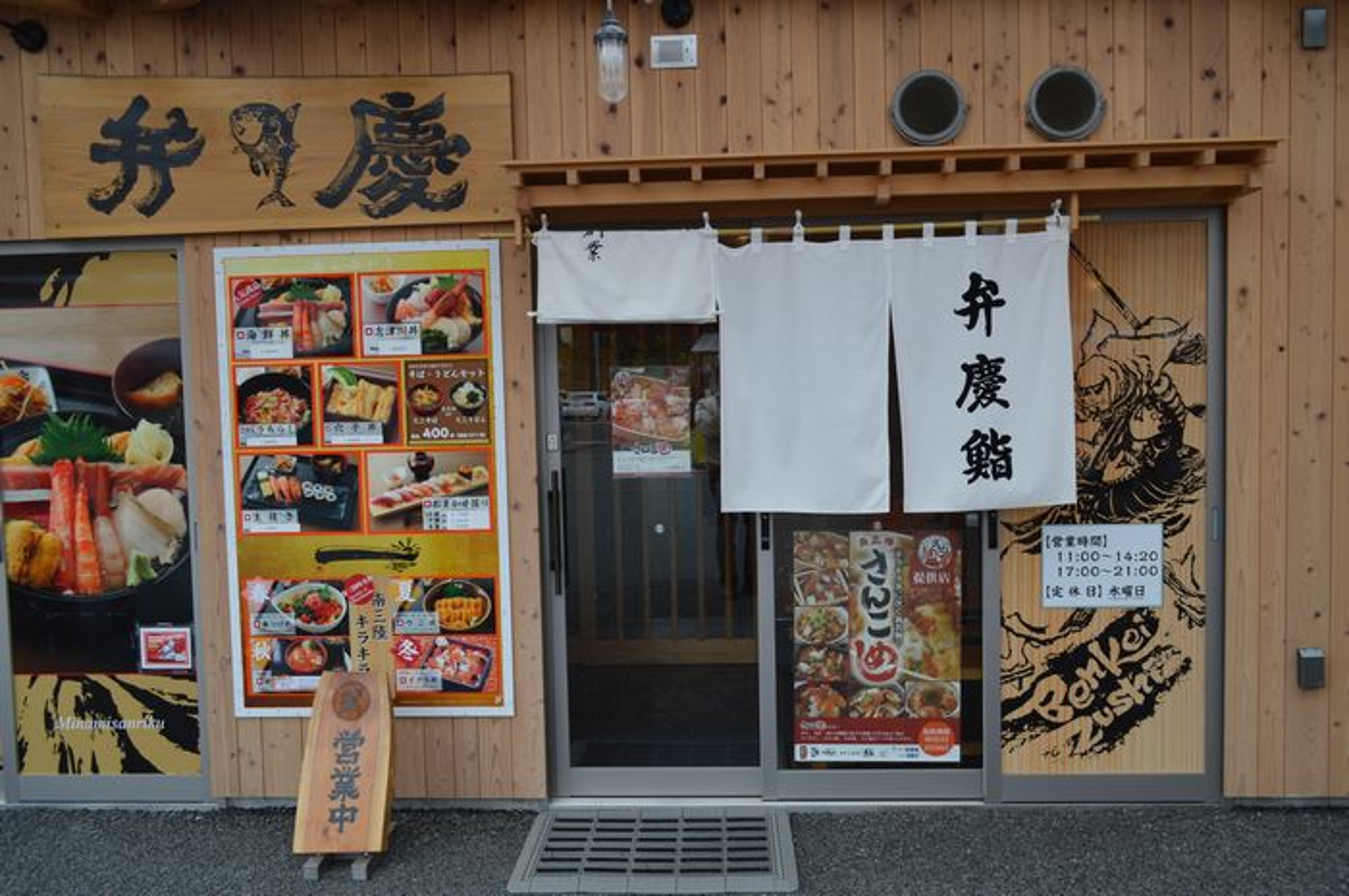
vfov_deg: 47.8
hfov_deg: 67.4
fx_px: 1011
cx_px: 674
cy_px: 448
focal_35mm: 27
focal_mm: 18
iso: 100
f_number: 5
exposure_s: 1/100
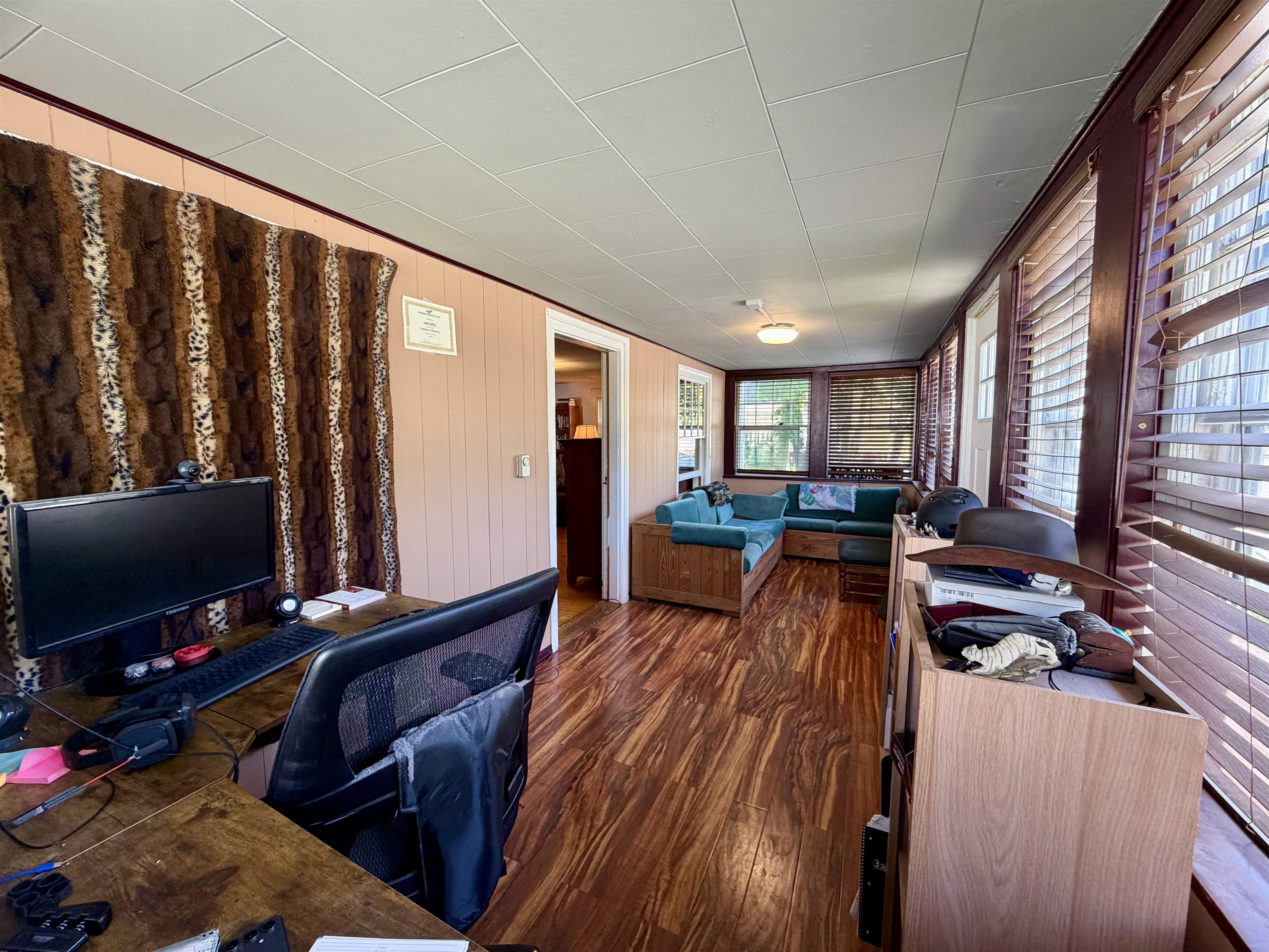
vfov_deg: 85.7
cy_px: 476
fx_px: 513
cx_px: 634
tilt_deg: -5.5
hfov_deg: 102.1
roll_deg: +0.8
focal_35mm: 14
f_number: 2.2
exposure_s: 1/60
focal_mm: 2.22
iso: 160
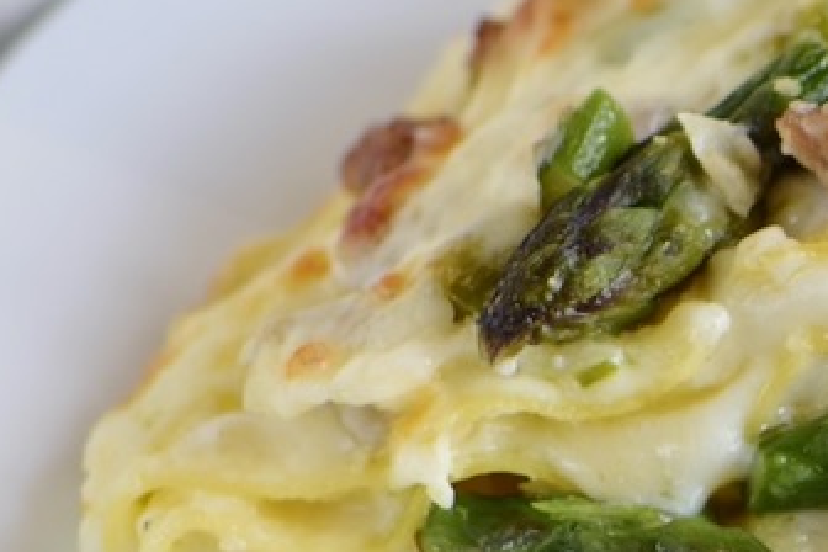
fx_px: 12943
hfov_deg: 3.6
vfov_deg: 2.4
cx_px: 1410
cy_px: 246
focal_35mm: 563
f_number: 4.5
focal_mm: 105
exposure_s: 1/125
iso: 400
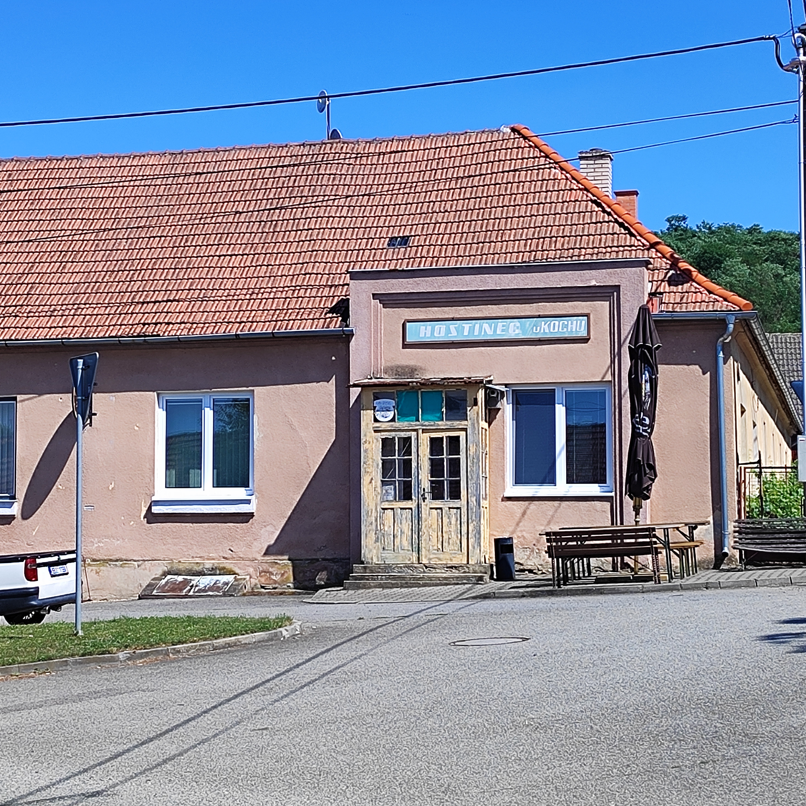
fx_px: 764
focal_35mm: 29
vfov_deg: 55.6
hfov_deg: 55.4
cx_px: 349
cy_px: 407
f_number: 1.89
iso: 50
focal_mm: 5.89
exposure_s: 1/699
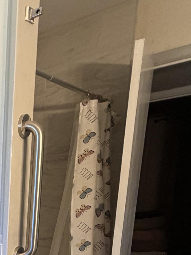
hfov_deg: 21.6
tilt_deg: -11.6
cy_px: 265
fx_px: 338
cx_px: -146
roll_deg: +3.5
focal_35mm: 46
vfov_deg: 36.3
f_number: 2.2
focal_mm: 2.22
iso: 250
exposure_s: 1/120
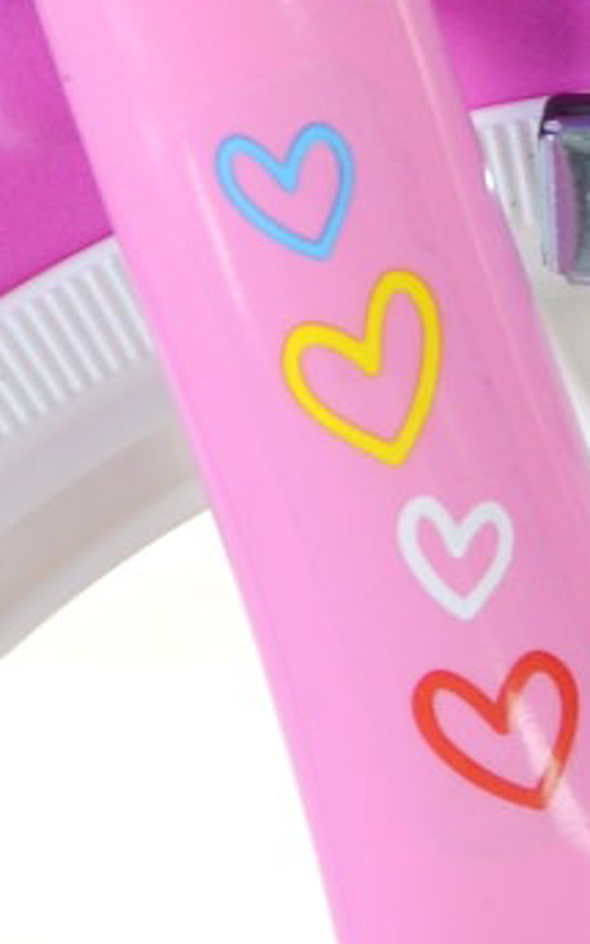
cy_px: 601
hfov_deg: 3.1
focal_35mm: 430
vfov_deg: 4.9
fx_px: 11063
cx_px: 716
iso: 200
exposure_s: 1/50
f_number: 6.3
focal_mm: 42
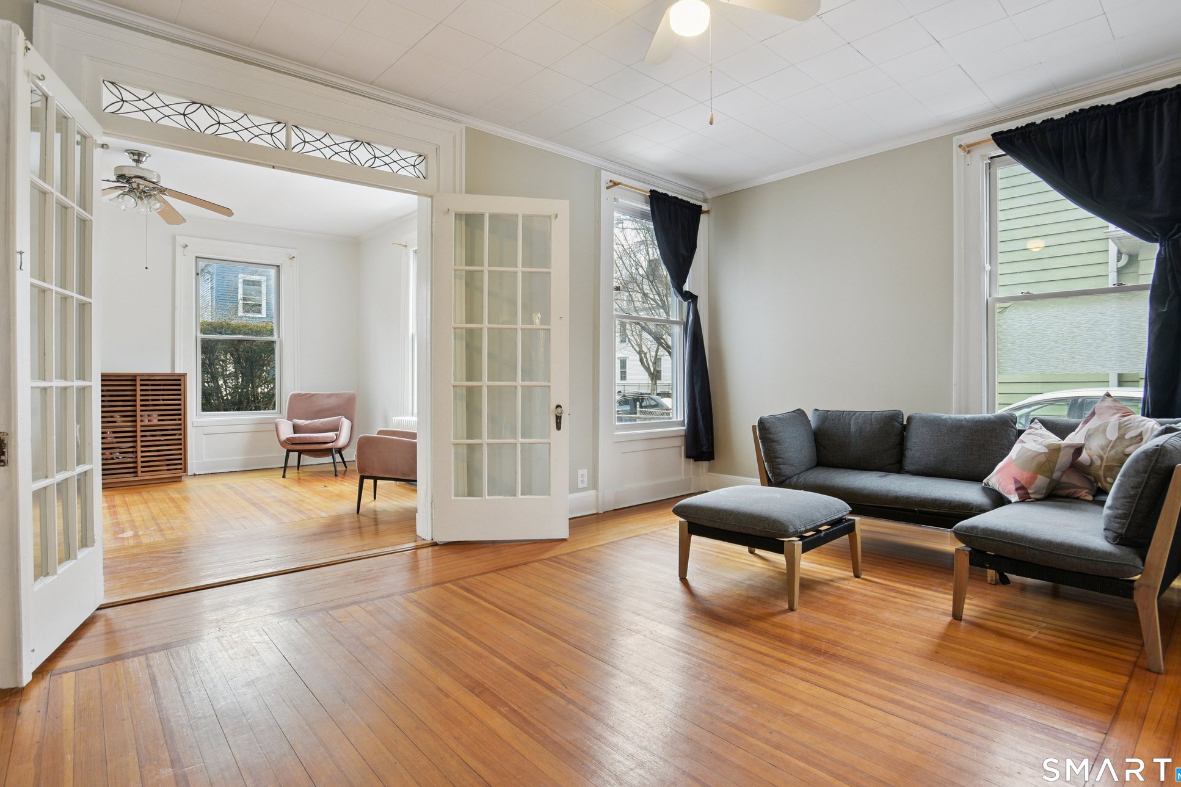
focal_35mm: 18
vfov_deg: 67.4
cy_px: 378
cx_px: 607
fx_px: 590
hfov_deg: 90.0
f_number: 11
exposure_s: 1/8
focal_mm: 17
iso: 400
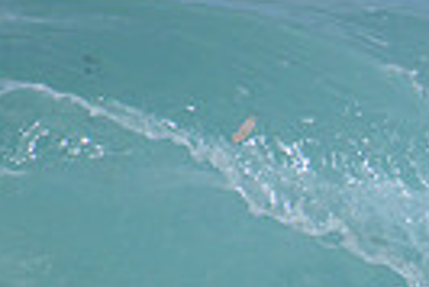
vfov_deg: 0.3
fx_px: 56594
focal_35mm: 4744
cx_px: 1090
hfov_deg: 0.4
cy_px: 602
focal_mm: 800
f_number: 11
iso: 560
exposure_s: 1/2000
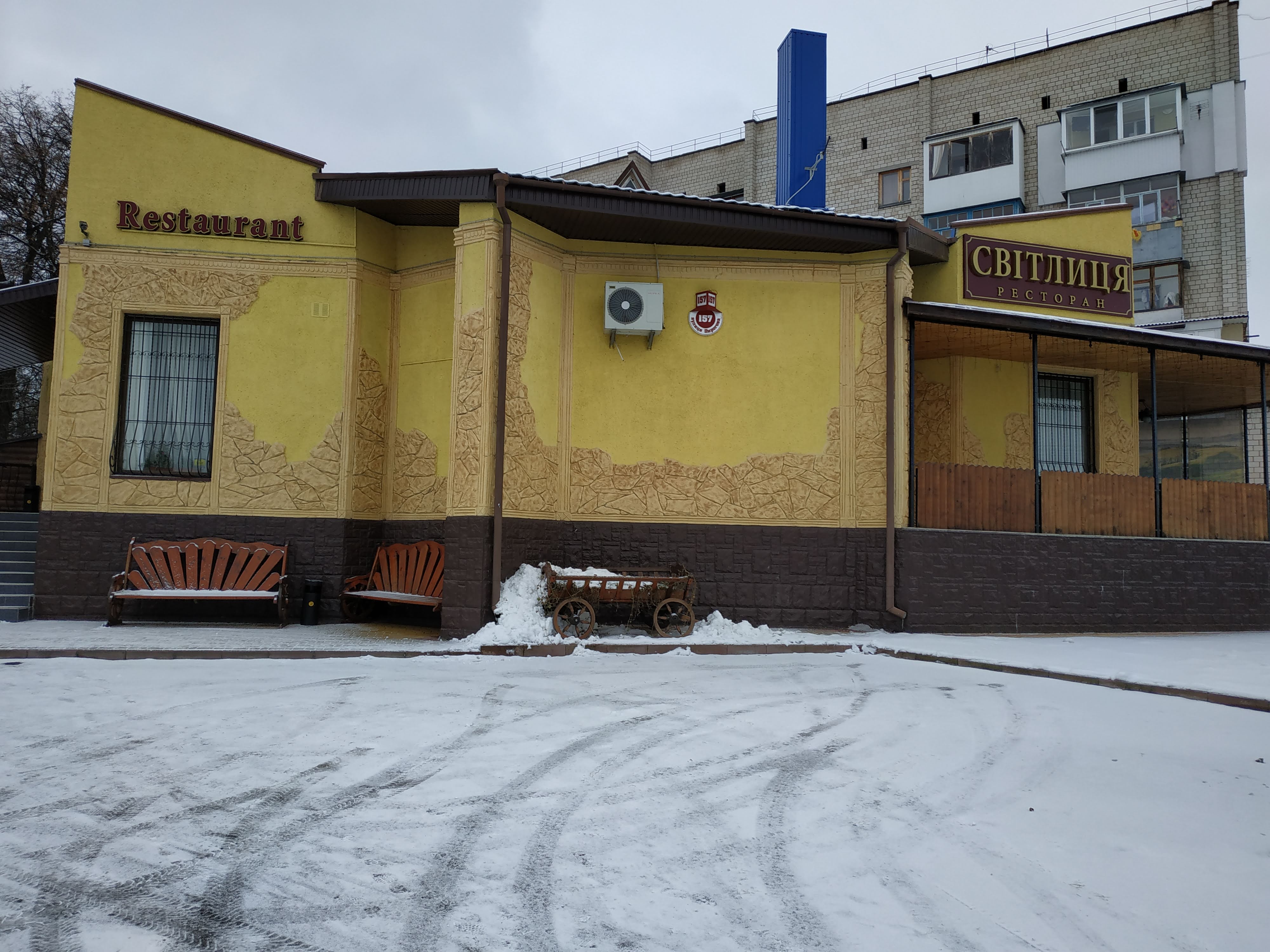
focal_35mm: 24
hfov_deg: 71.6
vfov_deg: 56.8
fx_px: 881
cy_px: 476
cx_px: 635
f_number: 1.9
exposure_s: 1/358
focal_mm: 3.94
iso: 100
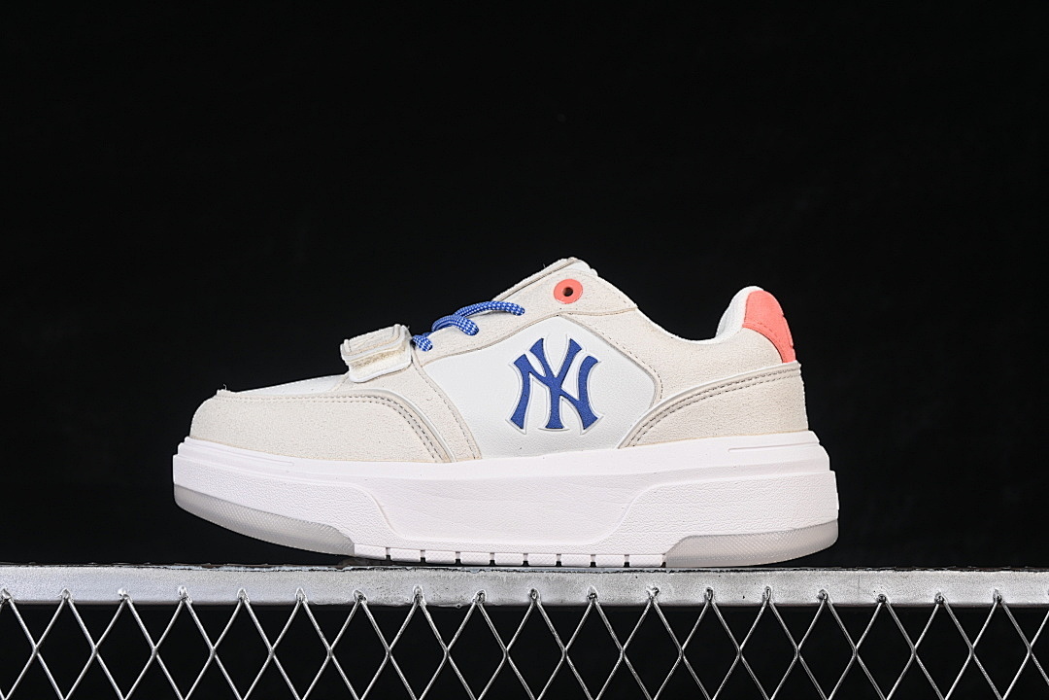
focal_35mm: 75
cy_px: 350
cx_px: 524
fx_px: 2185
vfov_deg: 18.2
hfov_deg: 27.0
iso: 160
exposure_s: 1/80
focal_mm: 50
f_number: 8
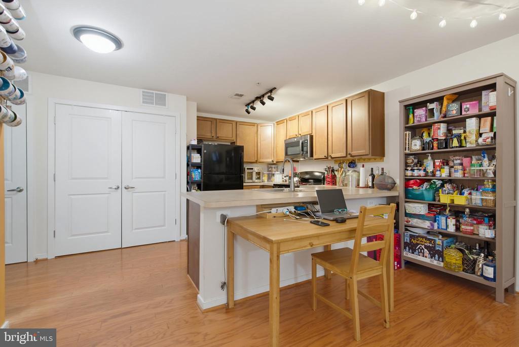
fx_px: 231
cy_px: 174
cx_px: 260
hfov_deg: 96.7
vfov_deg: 73.8
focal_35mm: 16
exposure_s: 1/3.33
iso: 800
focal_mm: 16
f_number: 8
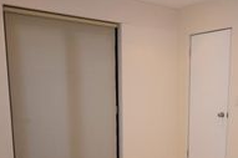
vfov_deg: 35.4
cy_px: 111
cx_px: 178
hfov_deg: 49.8
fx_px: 244
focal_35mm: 37
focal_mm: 10
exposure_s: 1/80
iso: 800
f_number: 4.5
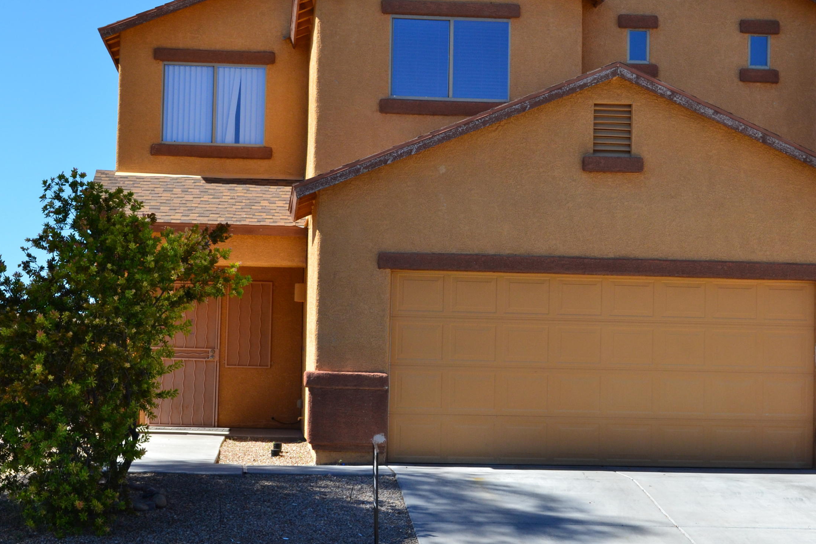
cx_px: 451
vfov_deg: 18.4
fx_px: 1677
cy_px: 283
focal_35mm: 74
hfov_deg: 27.3
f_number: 11
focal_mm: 36
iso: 400
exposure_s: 1/400
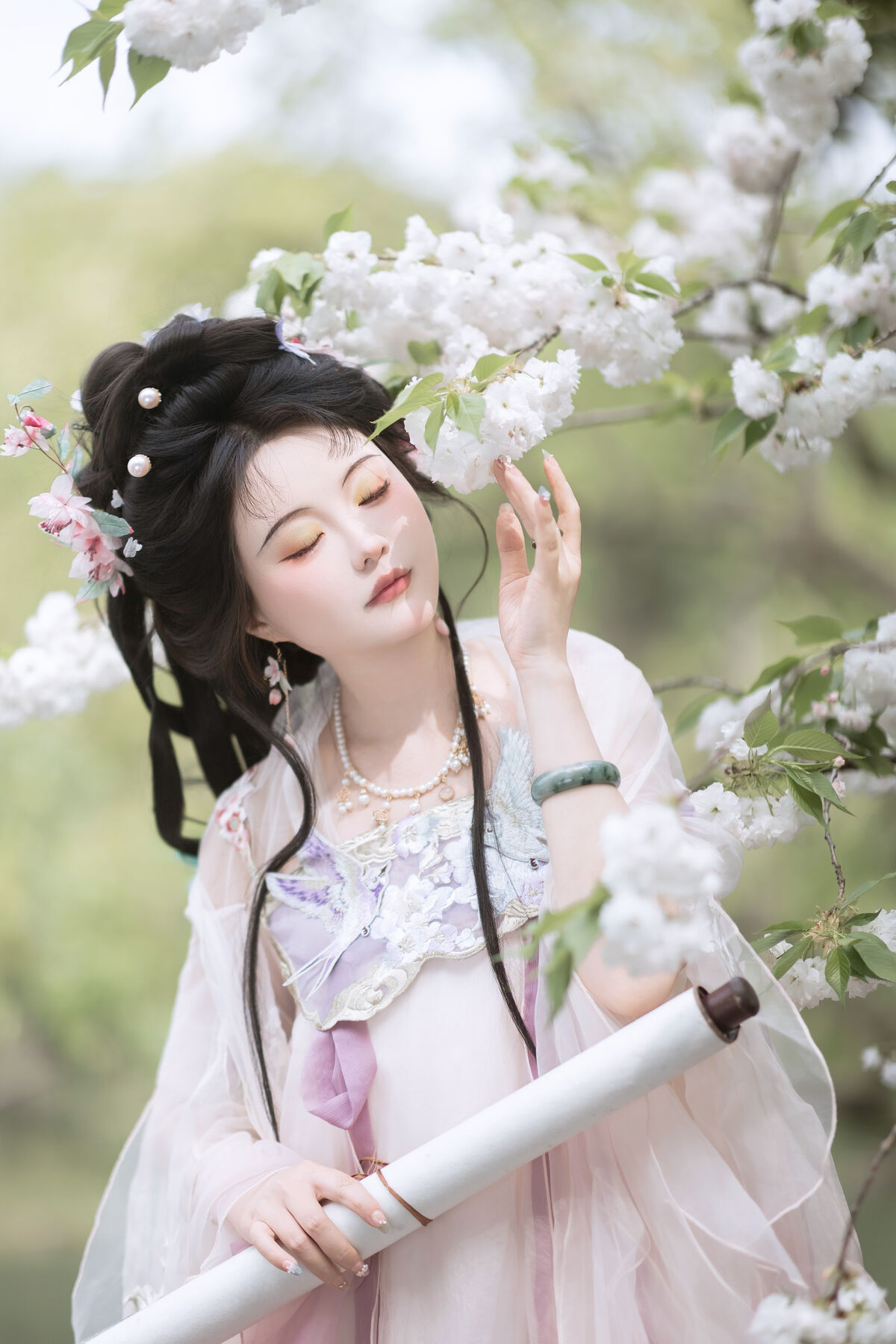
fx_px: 3173
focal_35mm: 85
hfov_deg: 16.1
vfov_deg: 23.9
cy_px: 672
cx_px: 448
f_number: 1.4
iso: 100
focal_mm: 85
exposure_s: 1/2500
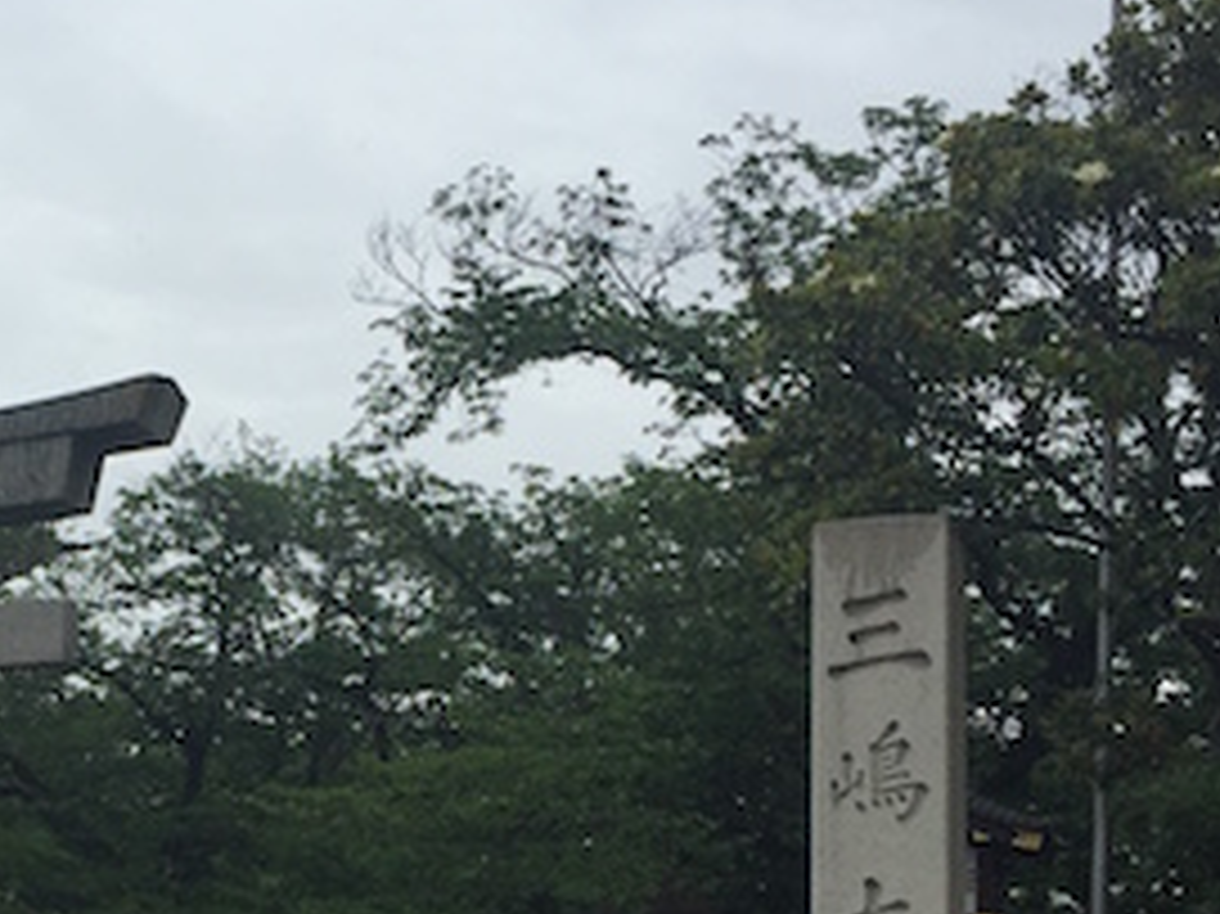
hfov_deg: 27.1
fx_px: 2466
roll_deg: -3.0
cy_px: 819
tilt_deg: +8.0
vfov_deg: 20.6
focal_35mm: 70
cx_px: 187
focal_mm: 4.15
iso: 32
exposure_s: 1/2475
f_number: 2.2
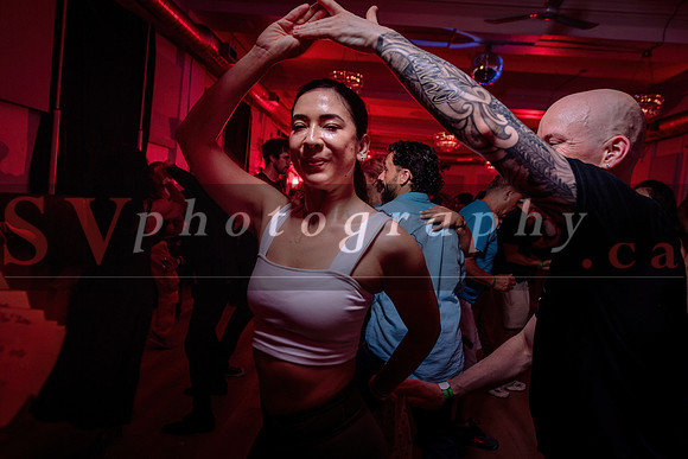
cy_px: 230
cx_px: 344
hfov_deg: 73.7
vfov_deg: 53.2
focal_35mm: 24
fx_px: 459
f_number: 3.5
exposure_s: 1/60
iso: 800
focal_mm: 24
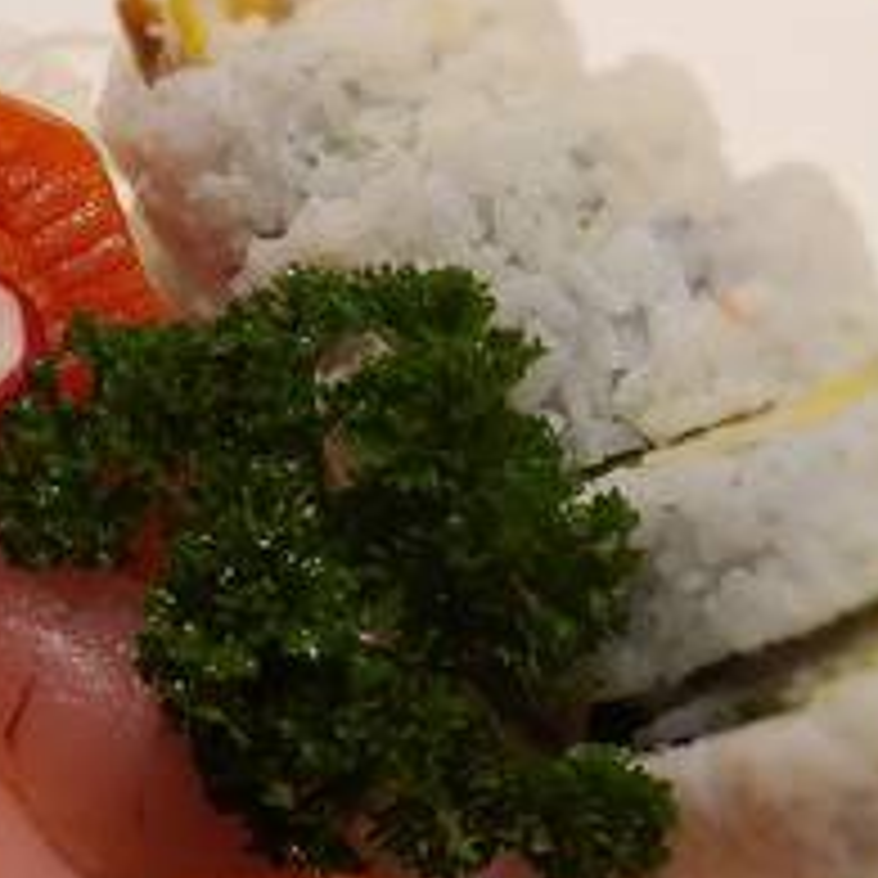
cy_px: 612
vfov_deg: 24.8
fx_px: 1980
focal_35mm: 69
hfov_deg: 24.6
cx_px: 167
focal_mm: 5.4
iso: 250
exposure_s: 1/60
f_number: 1.8
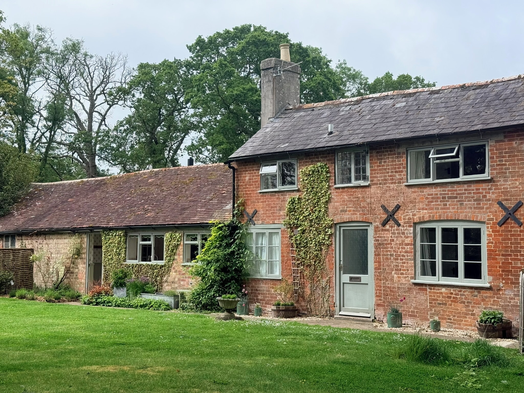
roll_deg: -0.6
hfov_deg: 39.7
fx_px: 727
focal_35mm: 48
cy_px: 196
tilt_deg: +4.6
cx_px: 262
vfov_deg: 30.3
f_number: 1.78
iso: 100
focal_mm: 6.76
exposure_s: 1/2762
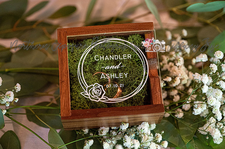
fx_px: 437
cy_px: 74
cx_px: 112
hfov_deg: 28.9
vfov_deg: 19.4
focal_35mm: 70
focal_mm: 70
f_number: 2.8
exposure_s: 1/60
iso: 4500
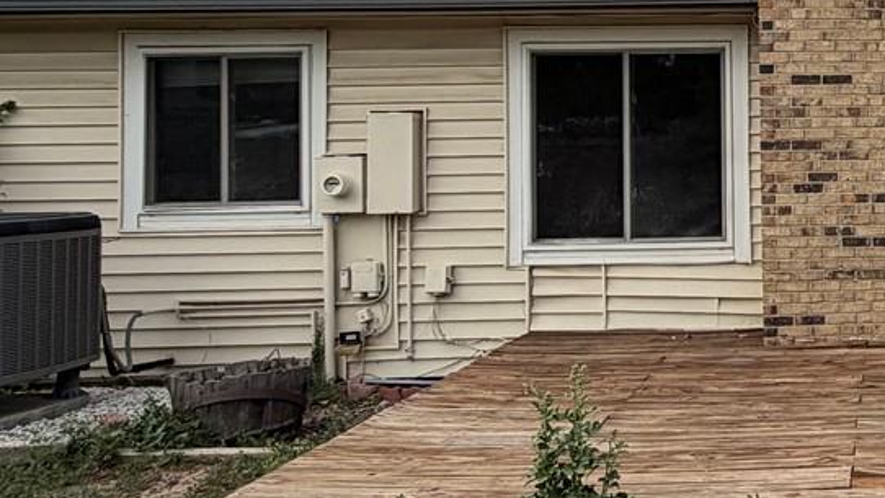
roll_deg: +1.0
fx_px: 1056
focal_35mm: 45
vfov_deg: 26.1
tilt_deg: +1.6
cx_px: 941
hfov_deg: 38.7
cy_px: 114
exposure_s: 1/770
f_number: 2.2
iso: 40
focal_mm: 2.22
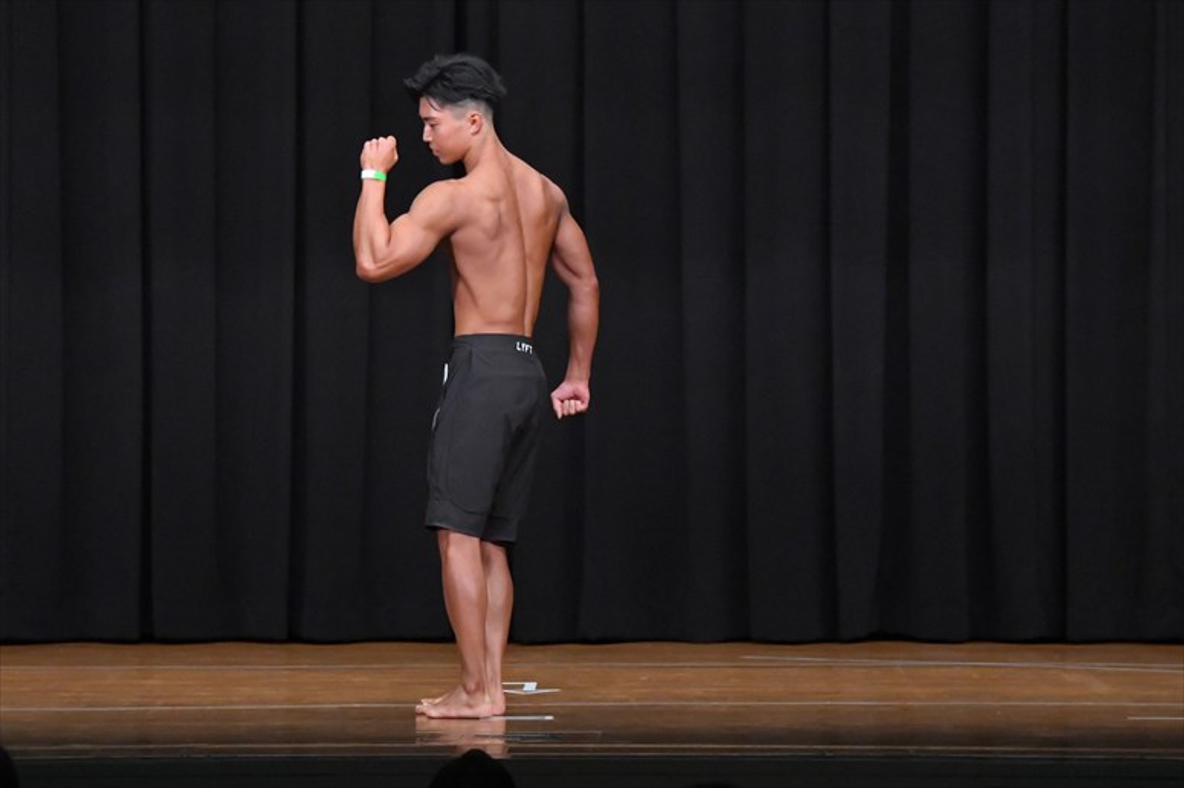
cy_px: 394
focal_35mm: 202
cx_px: 592
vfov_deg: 6.8
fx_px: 6640
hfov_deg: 10.2
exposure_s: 1/400
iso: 8000
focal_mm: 135
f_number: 5.6
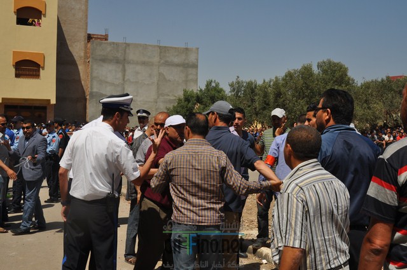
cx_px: 204
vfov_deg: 31.8
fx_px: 474
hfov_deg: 46.5
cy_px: 135
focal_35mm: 42
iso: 200
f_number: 10
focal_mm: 28
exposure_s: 1/400
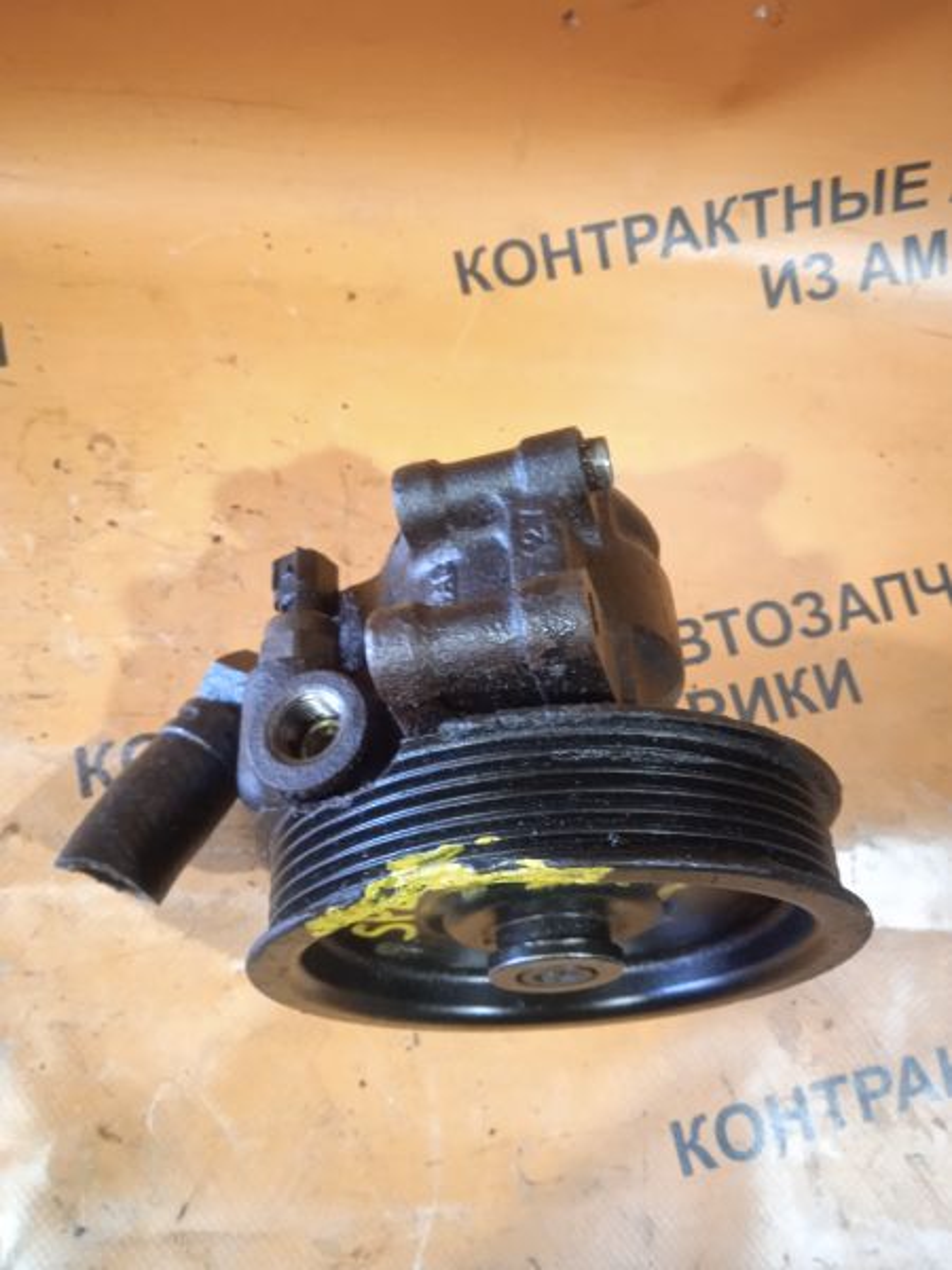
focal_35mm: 28
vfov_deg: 63.4
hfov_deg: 49.7
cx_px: 476
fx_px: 1027
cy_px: 635
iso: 1174
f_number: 2.2
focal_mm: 3.43
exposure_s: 1/14.3
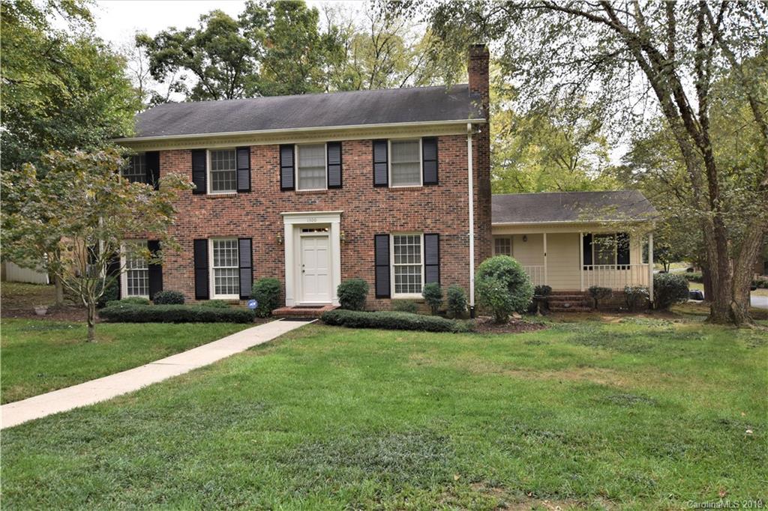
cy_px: 256
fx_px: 480
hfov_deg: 77.3
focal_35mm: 22
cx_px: 384
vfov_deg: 56.1
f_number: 8
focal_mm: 15
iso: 360
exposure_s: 1/250
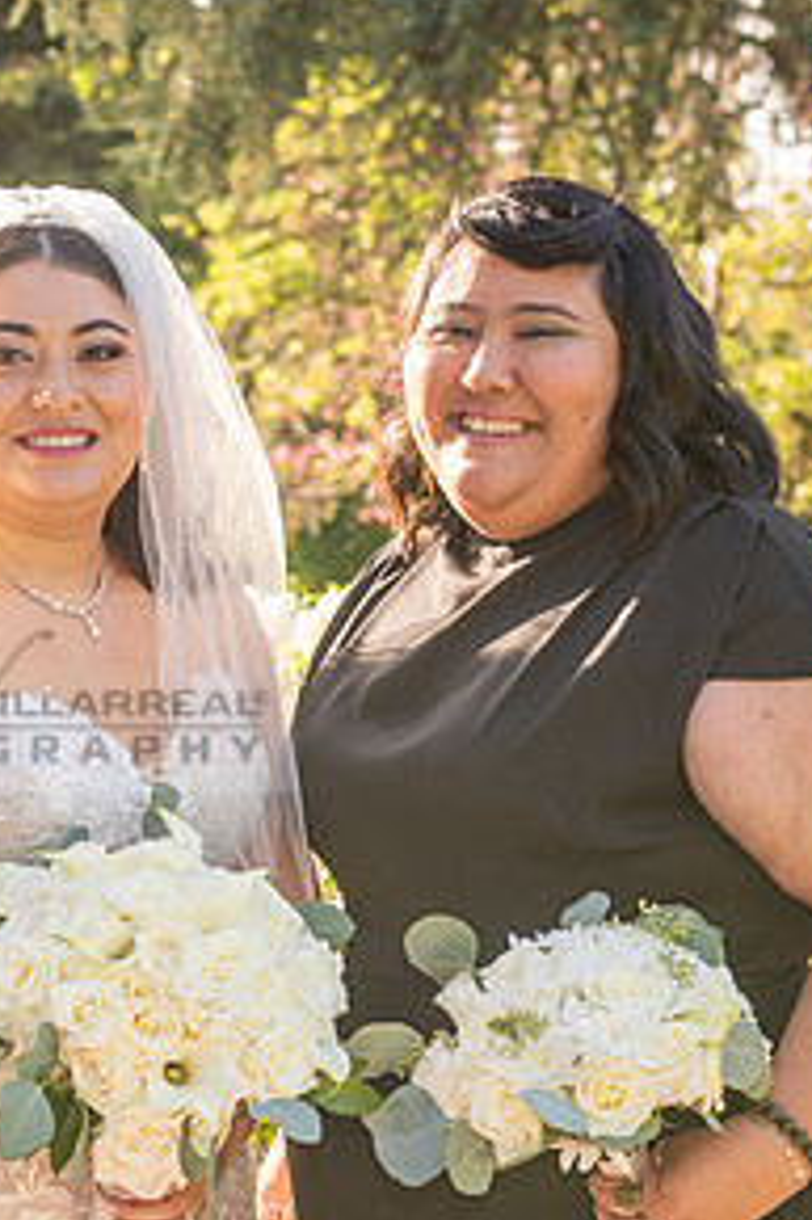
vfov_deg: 18.3
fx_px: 3794
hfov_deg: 12.0
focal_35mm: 112
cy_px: 692
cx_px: -59
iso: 200
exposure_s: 1/250
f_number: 5.6
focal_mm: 56
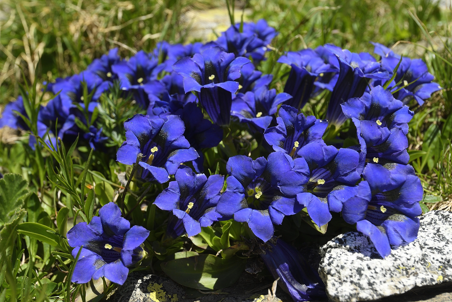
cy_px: 151
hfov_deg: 37.8
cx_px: 226
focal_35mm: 52
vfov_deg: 25.8
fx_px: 660
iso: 100
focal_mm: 35
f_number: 9
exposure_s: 1/80
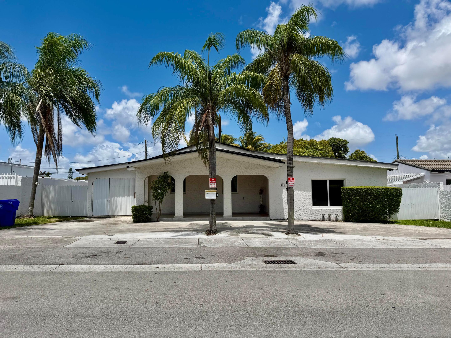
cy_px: 169
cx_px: 226
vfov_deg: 56.8
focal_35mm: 24
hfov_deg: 71.6
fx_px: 313
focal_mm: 6.76
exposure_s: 1/9091
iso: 80
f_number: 1.78
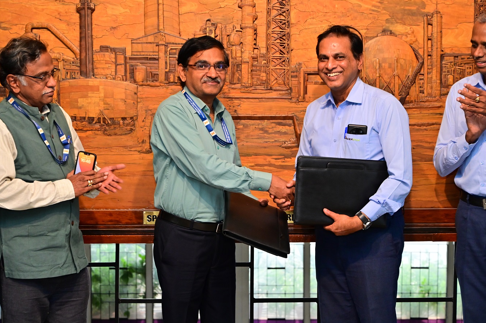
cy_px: 170
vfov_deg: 17.2
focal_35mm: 79
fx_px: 1066
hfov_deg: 25.7
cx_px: 259
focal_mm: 70
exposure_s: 1/100
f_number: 5
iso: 2000
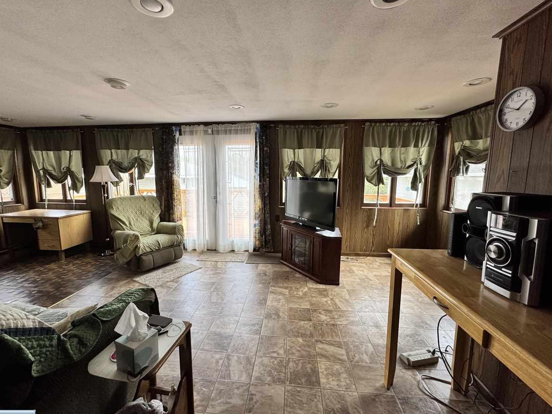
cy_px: 205
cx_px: 268
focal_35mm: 15
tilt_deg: -7.9
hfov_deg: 98.2
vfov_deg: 81.7
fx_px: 239
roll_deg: -0.1
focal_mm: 2.22
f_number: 2.2
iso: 80
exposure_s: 1/99
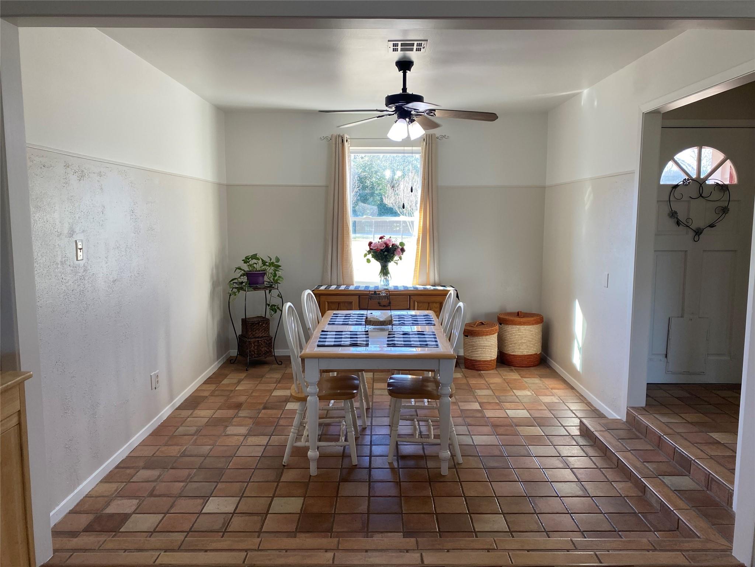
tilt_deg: -4.8
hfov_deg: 67.3
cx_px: 378
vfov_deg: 53.1
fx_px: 567
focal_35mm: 26
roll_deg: -0.6
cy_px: 284
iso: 100
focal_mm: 4.25
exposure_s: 1/120
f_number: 1.8
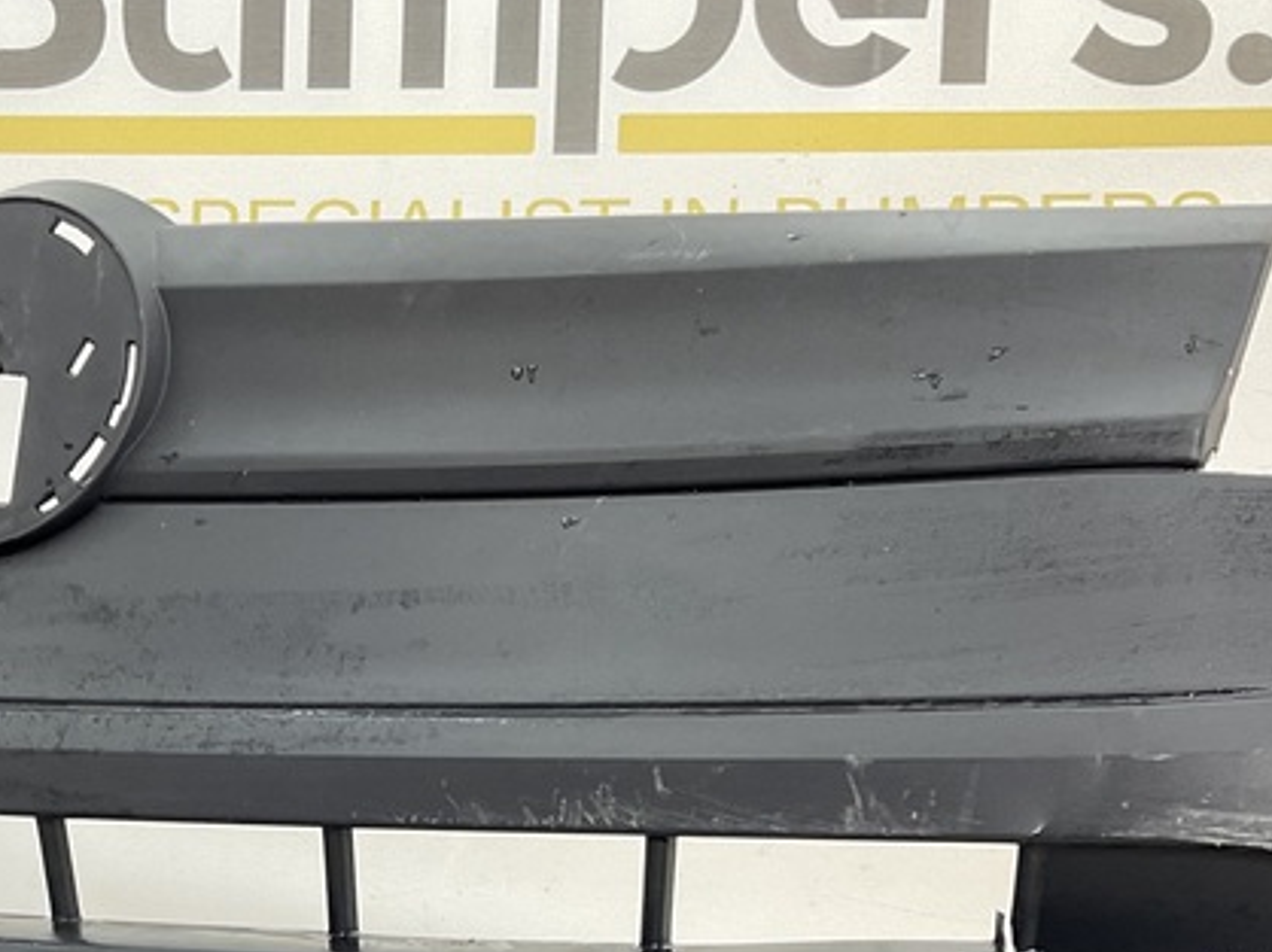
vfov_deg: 19.8
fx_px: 2571
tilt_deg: -8.5
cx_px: 298
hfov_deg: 27.4
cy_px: 1122
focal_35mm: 70
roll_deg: -2.0
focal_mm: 3
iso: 40
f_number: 1.8
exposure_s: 1/120
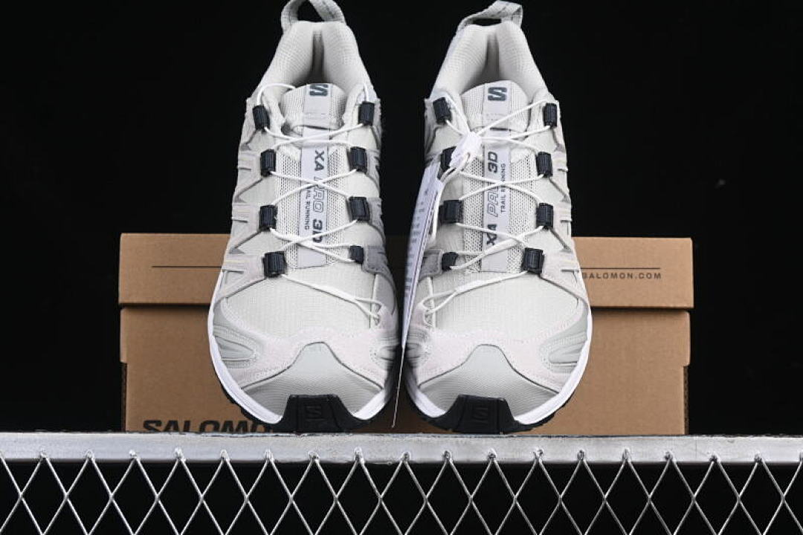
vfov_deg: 18.2
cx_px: 402
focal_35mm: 75
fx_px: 1673
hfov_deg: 27.0
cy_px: 268
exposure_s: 1/80
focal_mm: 50
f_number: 8
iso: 160
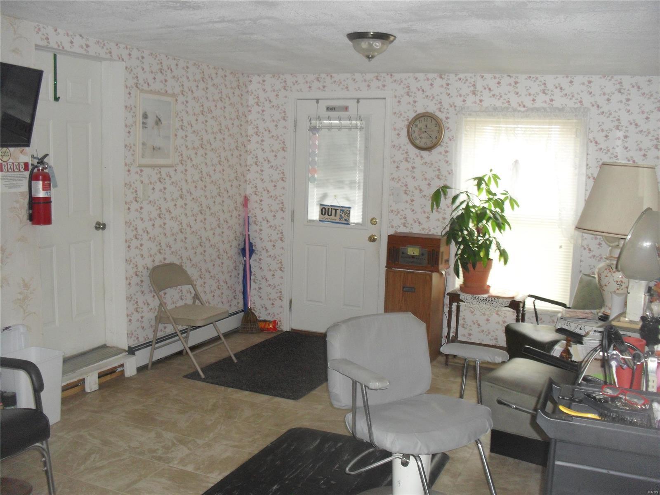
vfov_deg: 40.7
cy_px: 248
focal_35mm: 35
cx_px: 330
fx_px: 667
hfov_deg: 52.6
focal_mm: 6.3
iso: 240
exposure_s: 1/45
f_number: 3.2
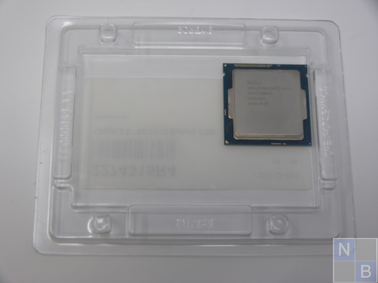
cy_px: 142
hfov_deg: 31.2
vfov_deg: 23.7
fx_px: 677
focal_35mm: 62
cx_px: 189
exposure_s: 1/160
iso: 100
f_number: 3.6
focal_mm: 13.1
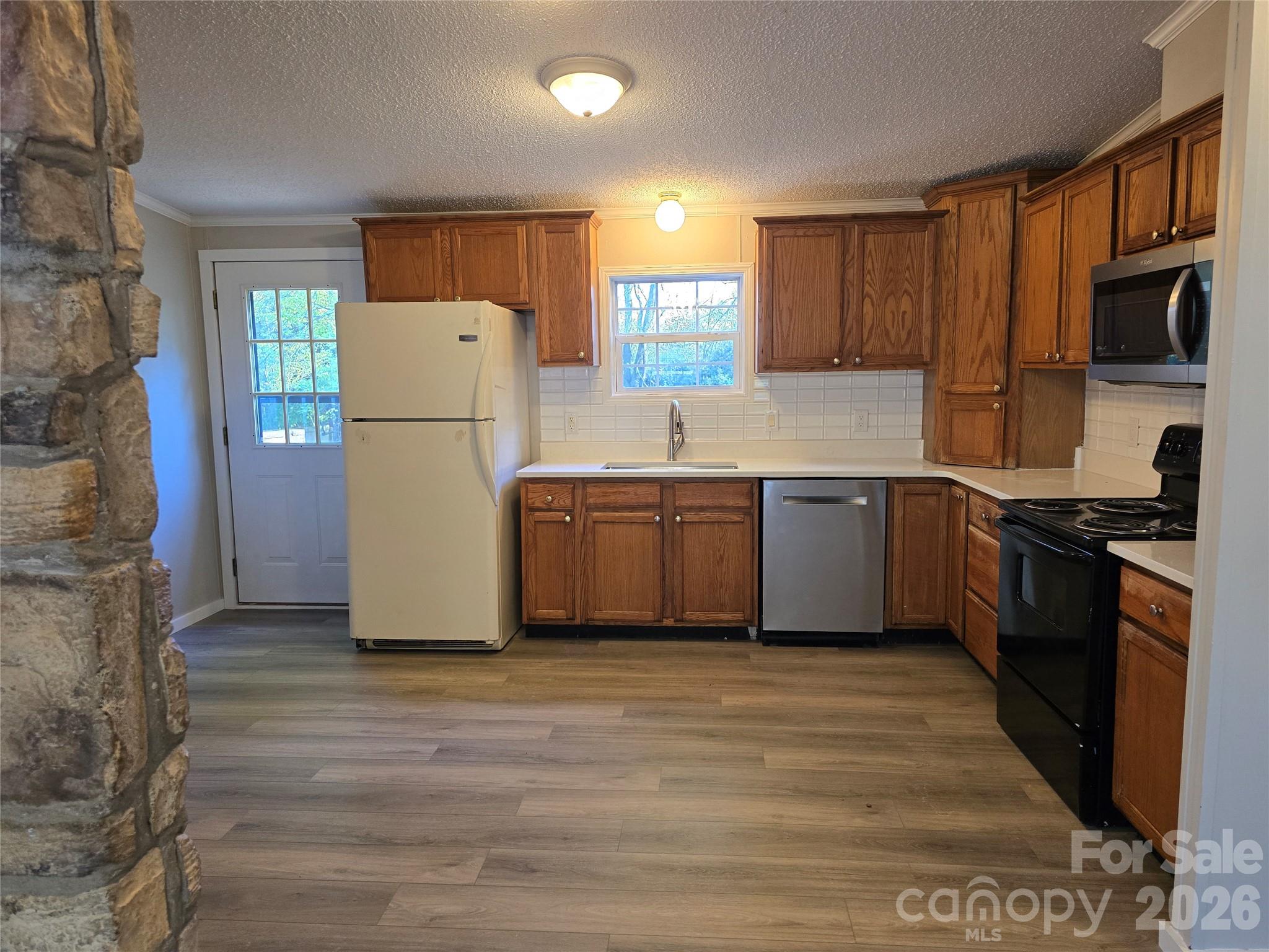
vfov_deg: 58.9
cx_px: 634
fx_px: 843
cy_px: 476
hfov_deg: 73.9
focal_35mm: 23
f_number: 1.7
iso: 400
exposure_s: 1/120
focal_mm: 6.3
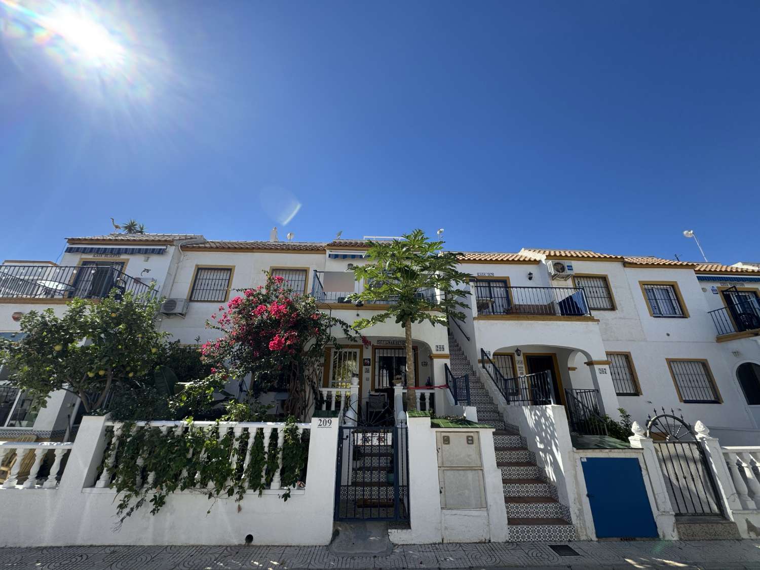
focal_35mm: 14
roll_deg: -0.2
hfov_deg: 102.1
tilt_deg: +22.7
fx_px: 307
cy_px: 285
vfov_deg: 85.7
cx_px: 380
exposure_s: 1/1567
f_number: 2.2
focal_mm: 2.22
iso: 50
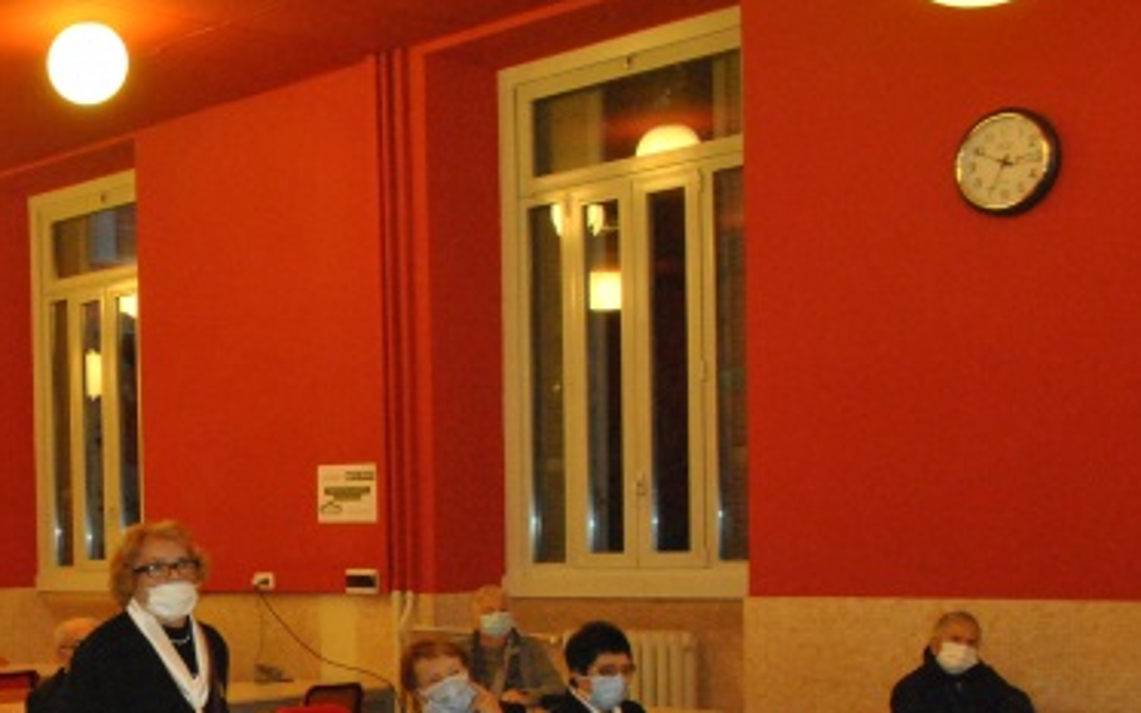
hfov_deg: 32.7
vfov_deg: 22.1
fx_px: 1772
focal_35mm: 57
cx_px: -9
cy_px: 666
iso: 1600
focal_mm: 18
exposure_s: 1/50
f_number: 5.6
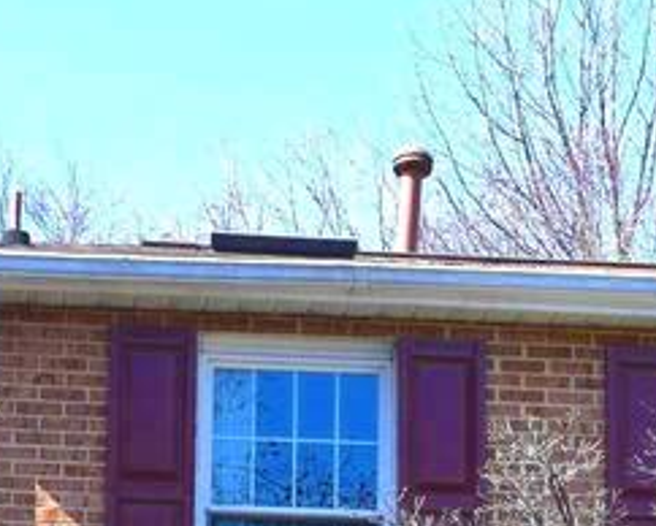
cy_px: 912
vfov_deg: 10.3
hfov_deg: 13.5
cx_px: 263
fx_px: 2779
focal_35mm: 143
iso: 100
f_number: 7.1
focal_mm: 24
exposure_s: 1/200
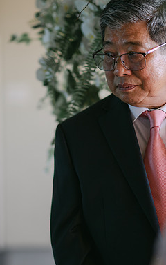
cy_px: 133
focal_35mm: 131
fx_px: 948
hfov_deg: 10.0
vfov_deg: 15.9
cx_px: 52
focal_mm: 85
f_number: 1.8
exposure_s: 1/250
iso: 360
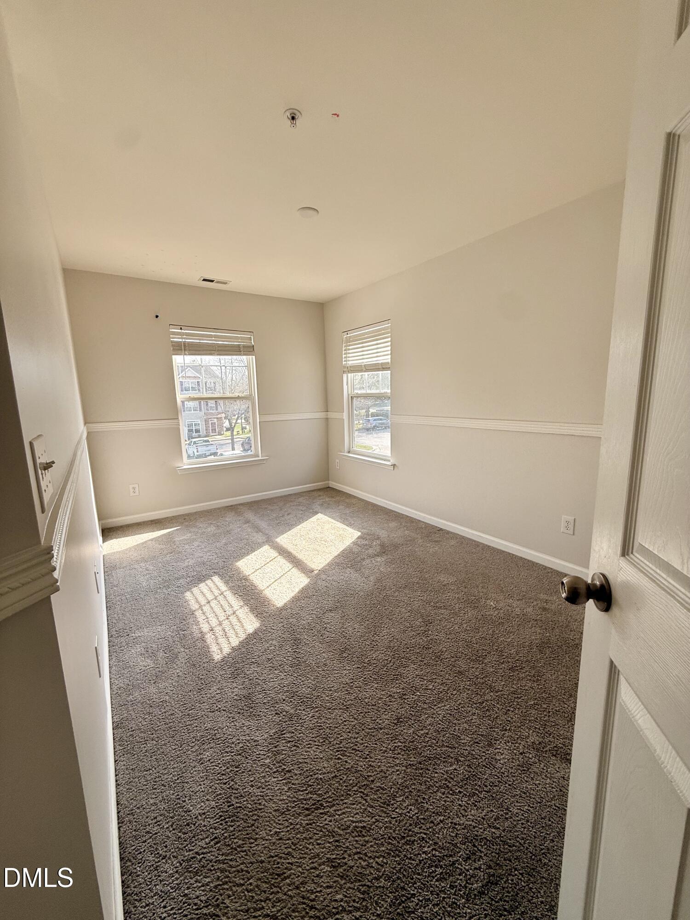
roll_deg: +0.8
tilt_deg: -10.2
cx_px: 345
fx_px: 372
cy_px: 460
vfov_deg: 102.1
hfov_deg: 85.7
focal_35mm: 14
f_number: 2.2
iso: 50
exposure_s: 1/250
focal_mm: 2.22
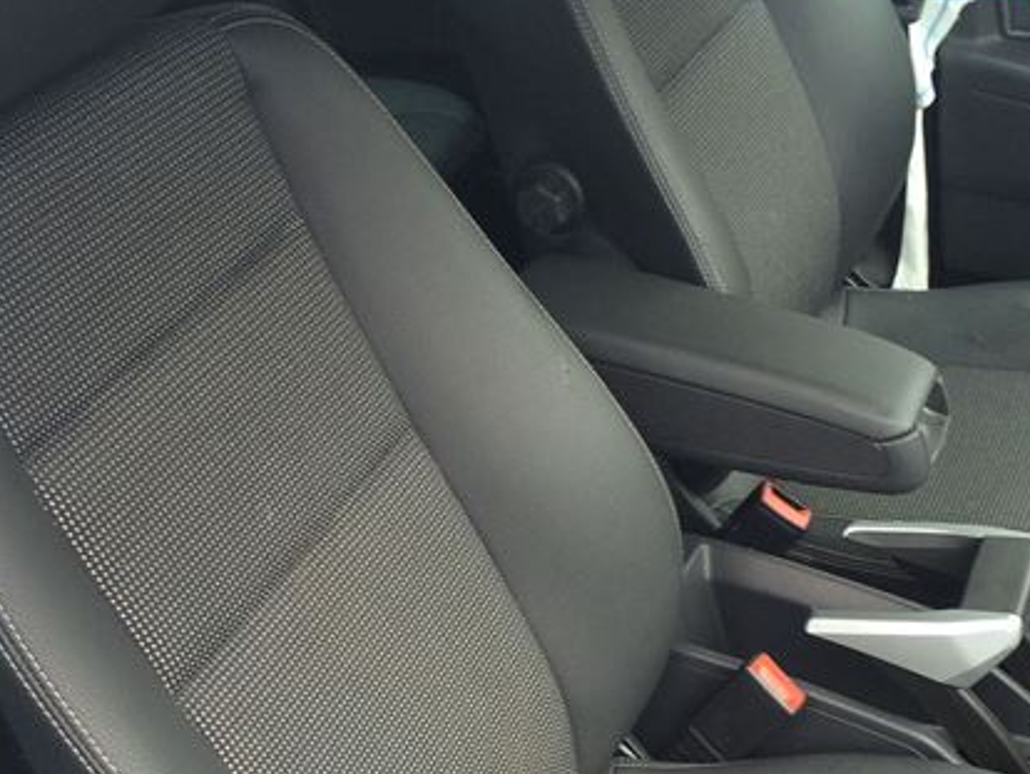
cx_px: 530
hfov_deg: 34.3
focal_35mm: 56
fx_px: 1667
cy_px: 600
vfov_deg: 25.7
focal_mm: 4.15
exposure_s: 1/60
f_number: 2.2
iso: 40
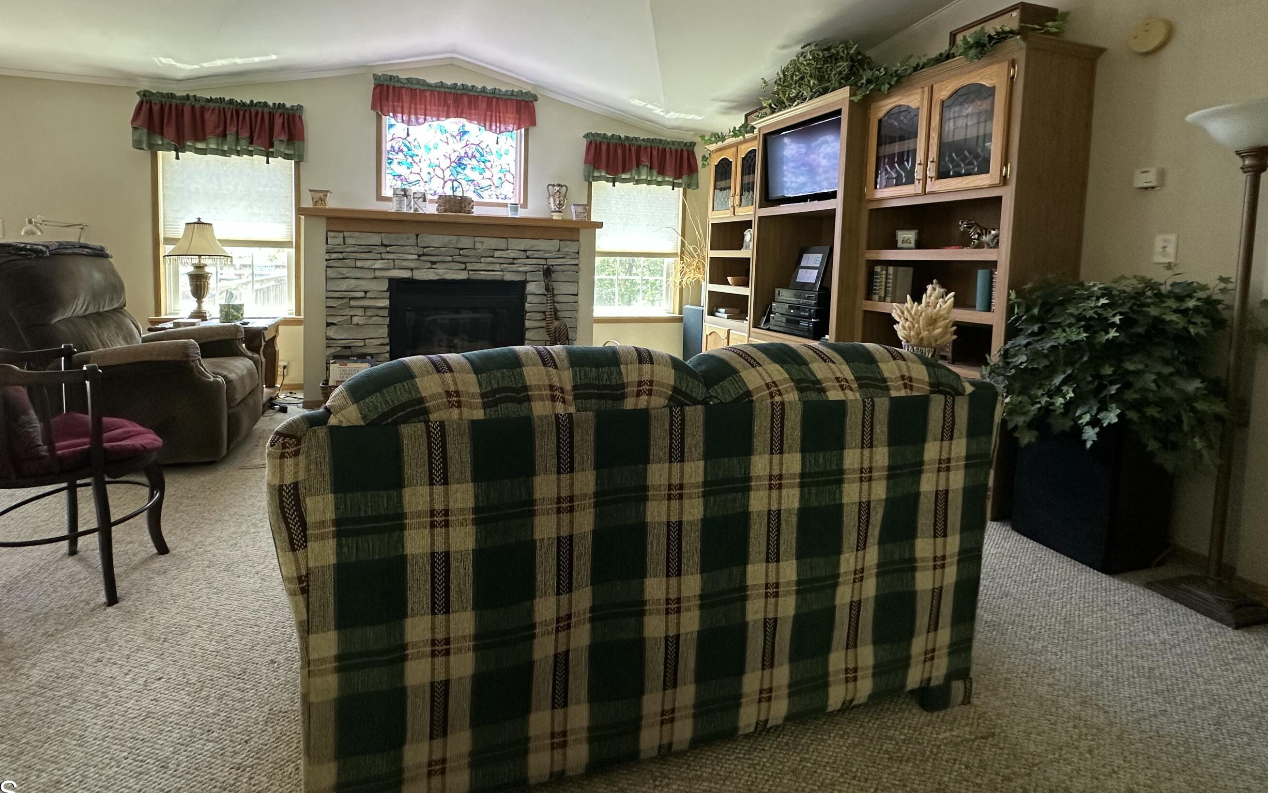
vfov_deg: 67.0
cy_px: 297
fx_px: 587
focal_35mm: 17
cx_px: 587
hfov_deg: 94.2
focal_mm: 2.22
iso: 200
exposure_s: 1/60
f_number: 2.2
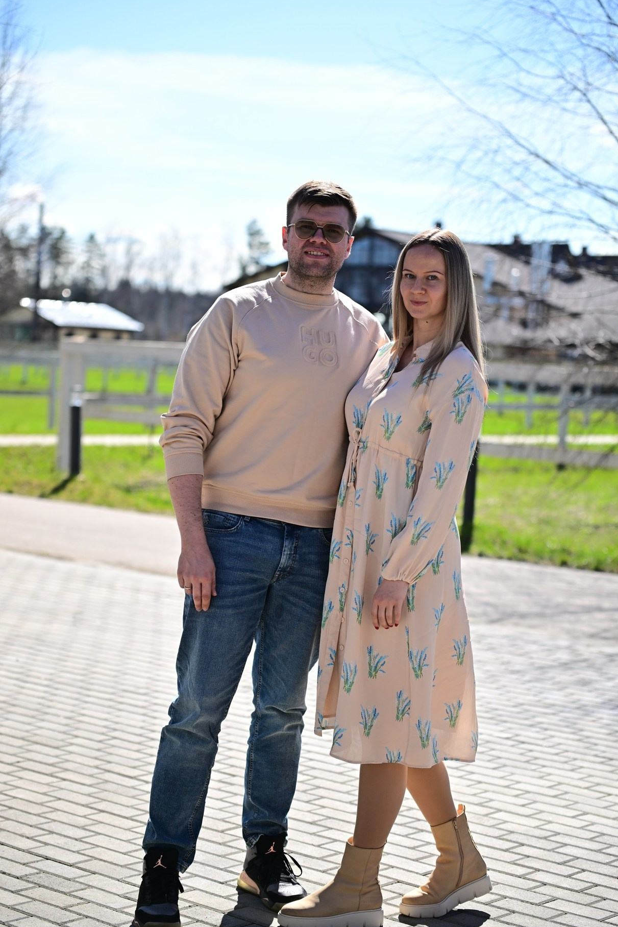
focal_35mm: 74
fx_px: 1905
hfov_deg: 18.4
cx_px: 310
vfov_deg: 27.3
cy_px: 469
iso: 125
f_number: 2.8
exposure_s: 1/1600
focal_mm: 70
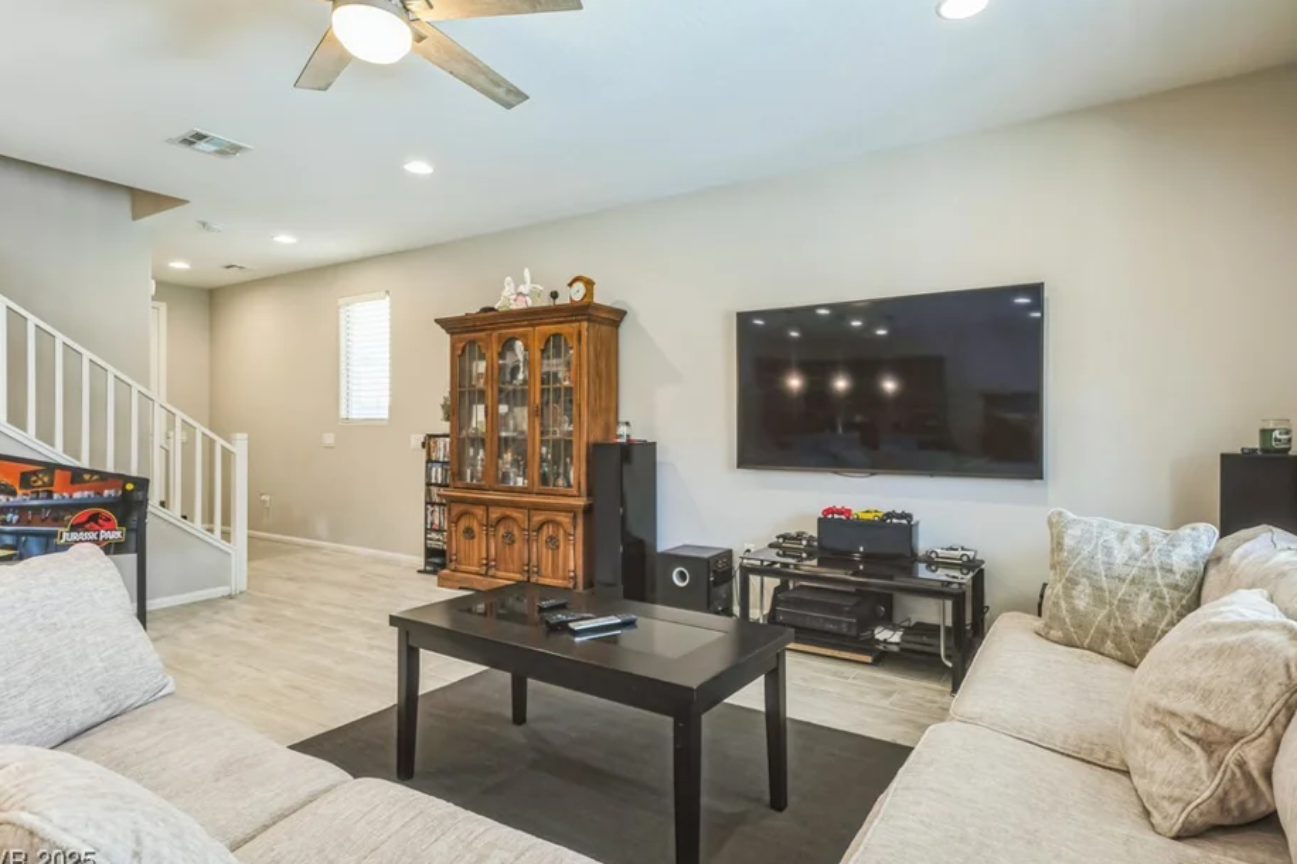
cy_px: 405
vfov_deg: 64.5
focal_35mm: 19
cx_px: 692
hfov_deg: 86.8
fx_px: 684
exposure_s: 1/10
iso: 100
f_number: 6.3
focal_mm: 17
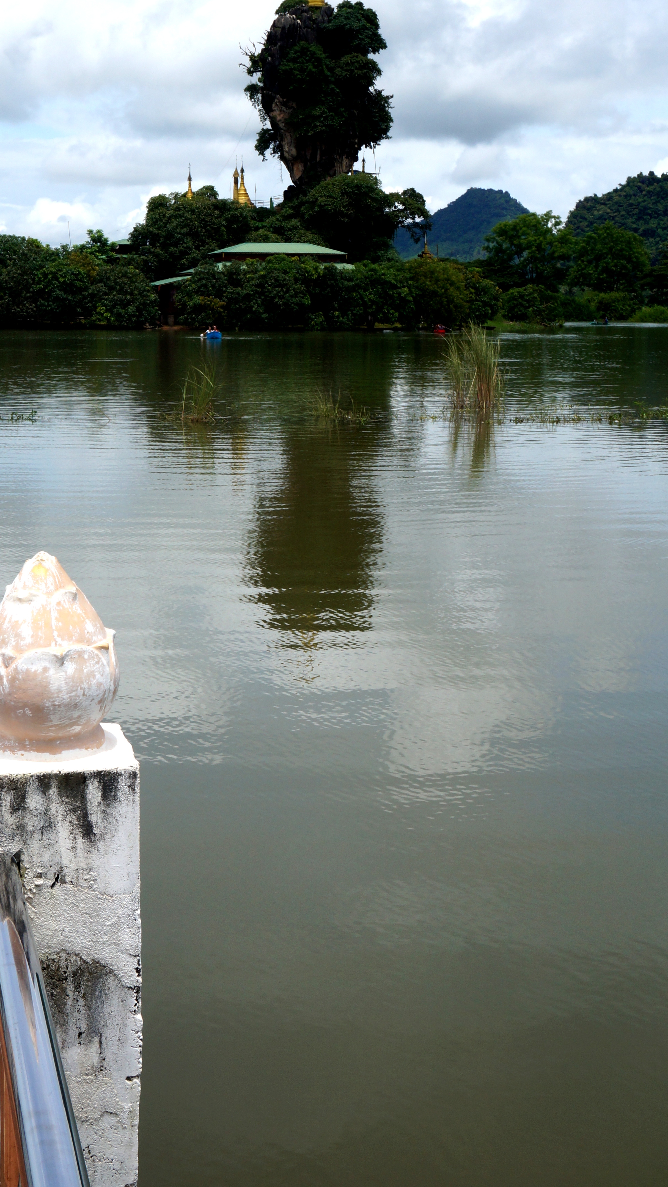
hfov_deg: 23.8
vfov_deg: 41.3
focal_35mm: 50
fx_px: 1574
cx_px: 225
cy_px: 529
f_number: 16
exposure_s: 1/320
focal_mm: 28
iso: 200
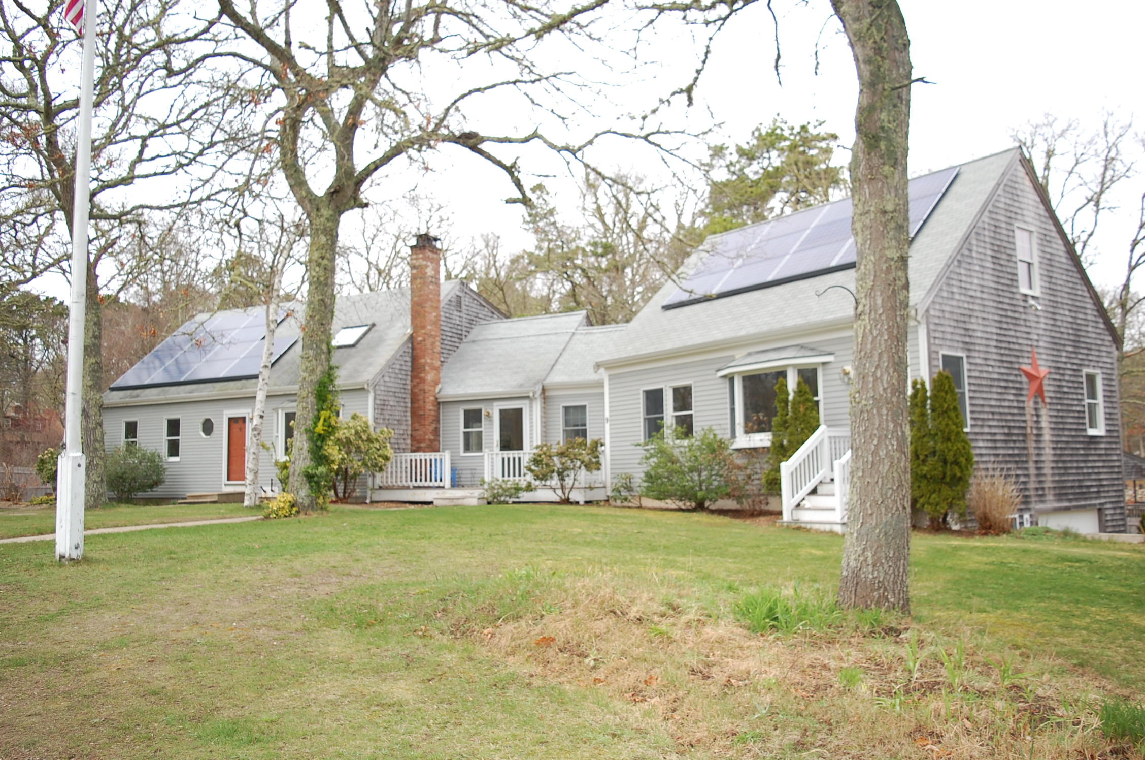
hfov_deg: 62.0
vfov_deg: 43.5
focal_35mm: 30
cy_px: 380
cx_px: 572
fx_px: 953
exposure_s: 1/500
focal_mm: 20
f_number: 3.8
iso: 200
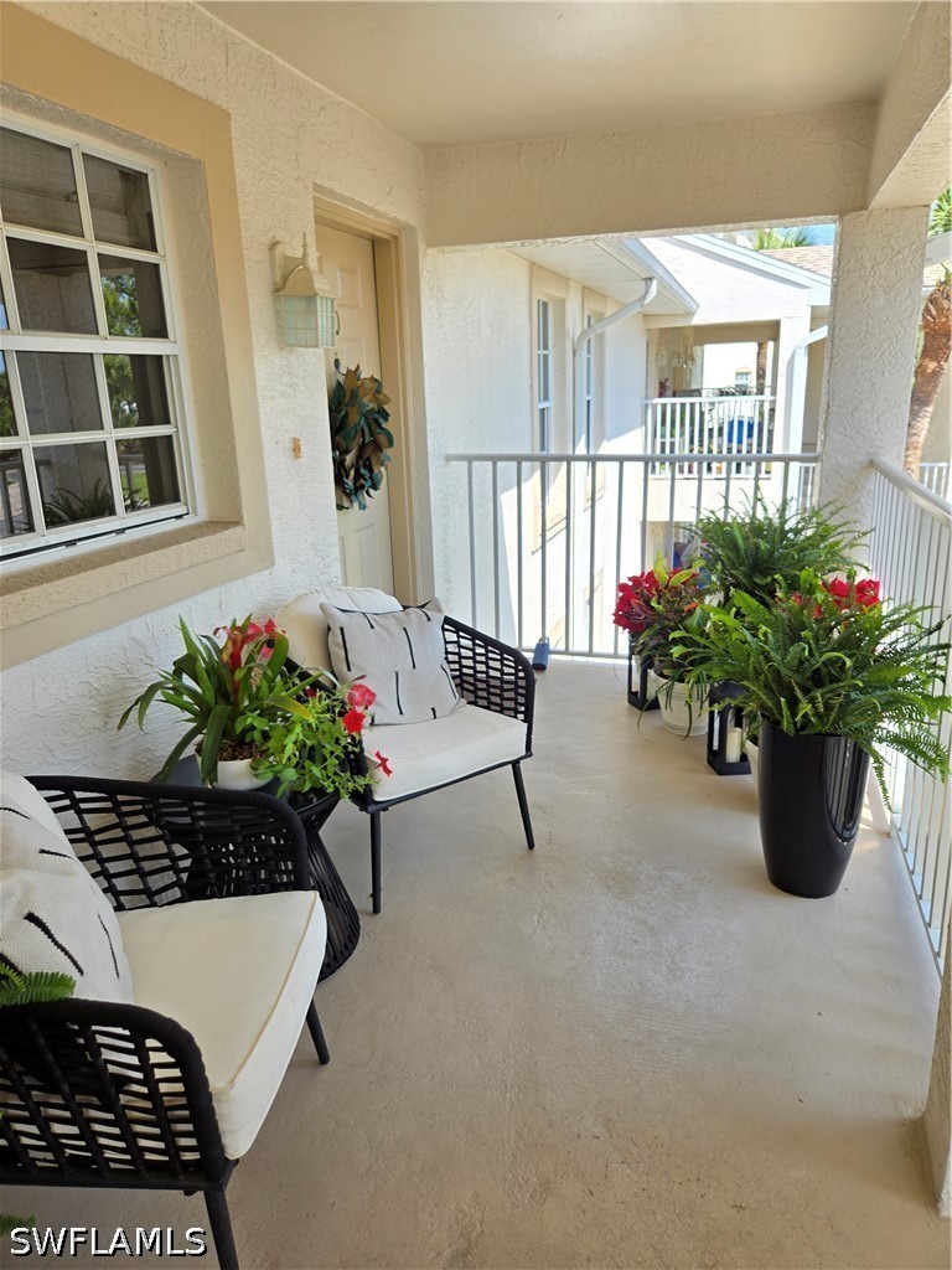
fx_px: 843
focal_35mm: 23
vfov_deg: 73.9
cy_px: 635
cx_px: 476
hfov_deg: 58.9
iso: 25
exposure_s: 1/480
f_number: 1.8
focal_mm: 5.4
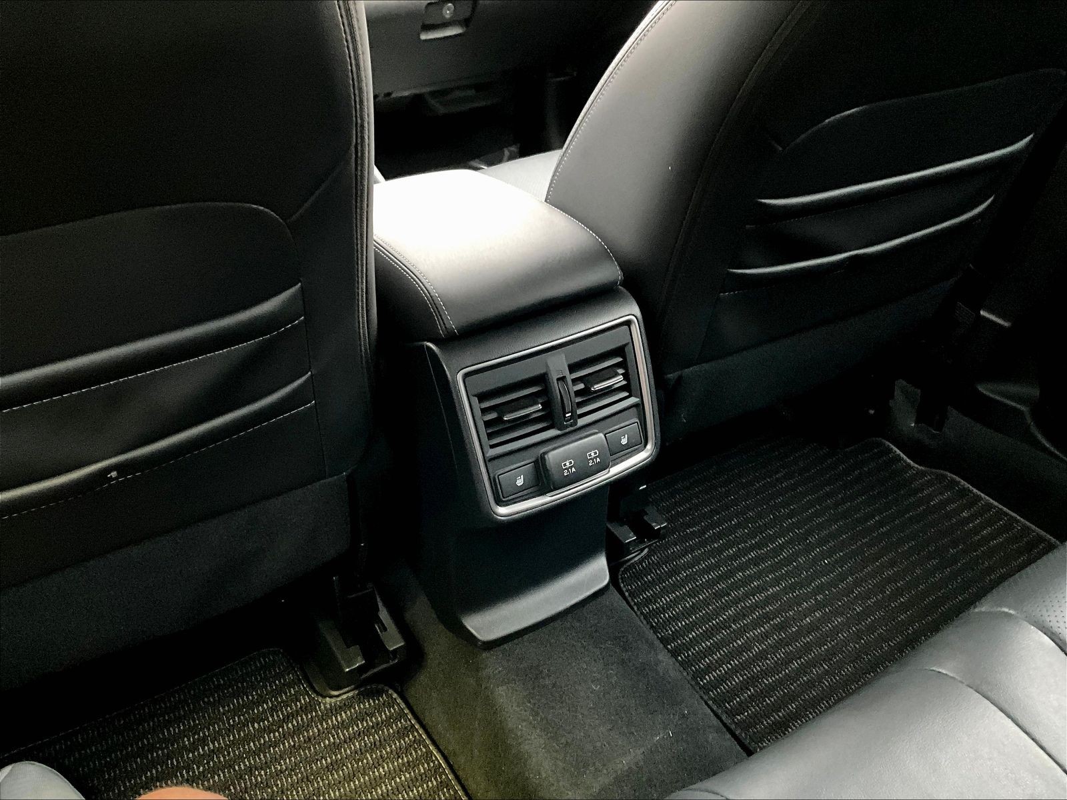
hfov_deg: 61.7
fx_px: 894
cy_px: 400
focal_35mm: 29
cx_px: 534
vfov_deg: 48.2
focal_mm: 3
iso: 640
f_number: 1.8
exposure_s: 1/19
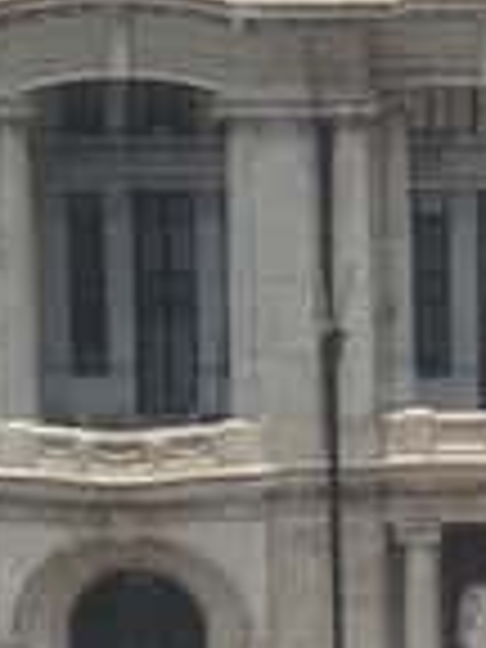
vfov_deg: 8.6
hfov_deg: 6.4
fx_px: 4287
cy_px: 158
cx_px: 855
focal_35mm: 229
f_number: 2.4
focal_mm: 4.1
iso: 50
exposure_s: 1/1748
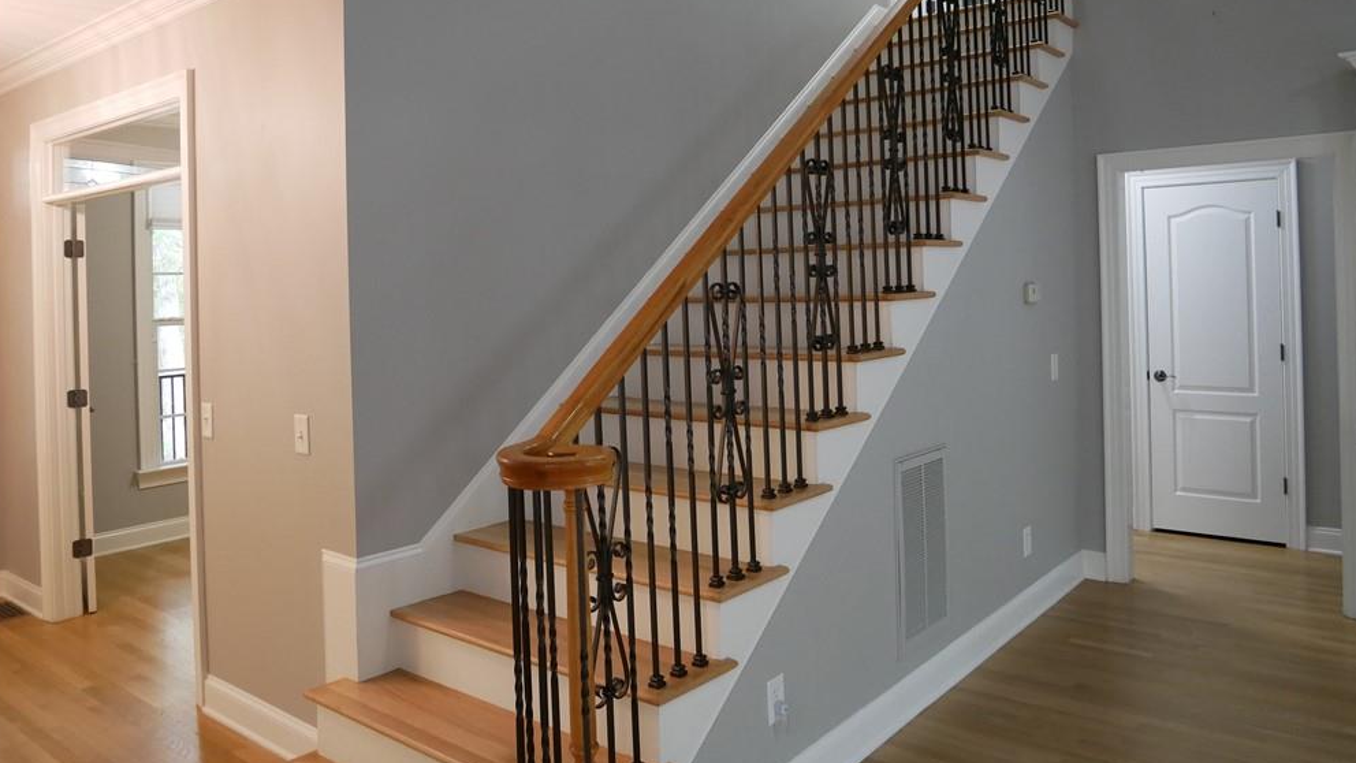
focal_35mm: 27
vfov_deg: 42.4
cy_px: 267
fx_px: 971
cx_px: 688
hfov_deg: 69.9
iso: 1600
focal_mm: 12
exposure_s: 1/60
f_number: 3.5
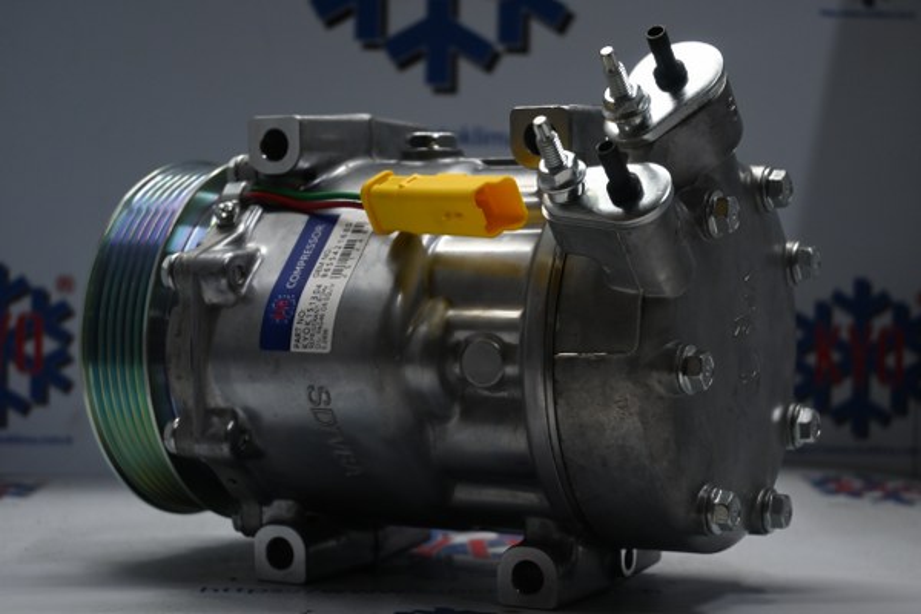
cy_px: 307
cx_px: 460
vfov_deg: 20.6
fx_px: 1688
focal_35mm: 66
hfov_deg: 30.5
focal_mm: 44
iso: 720
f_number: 6
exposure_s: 1/80
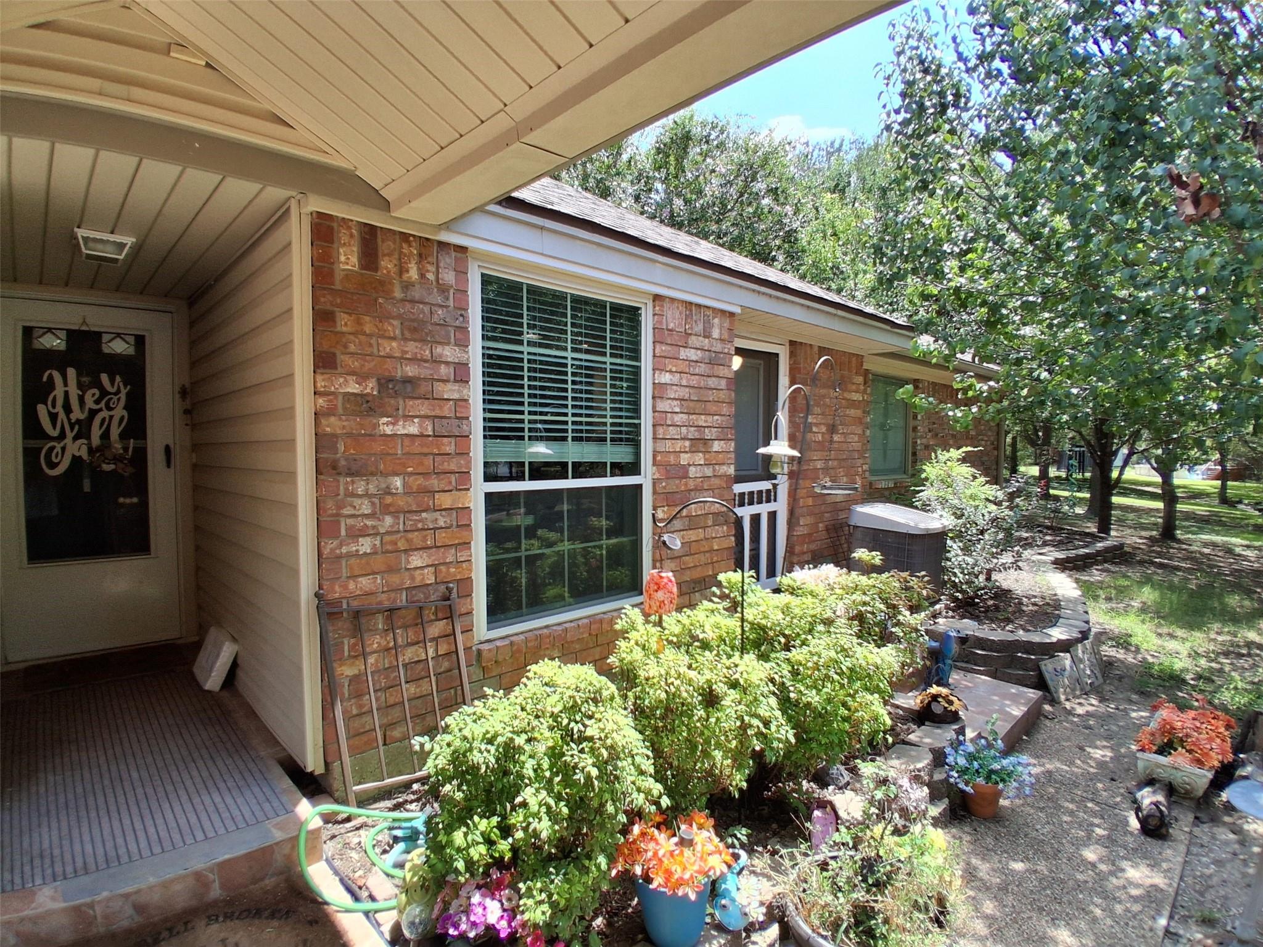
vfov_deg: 74.7
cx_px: 632
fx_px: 620
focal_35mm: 17
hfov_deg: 91.0
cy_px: 474
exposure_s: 1/457
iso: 50
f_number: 2.2
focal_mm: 1.4
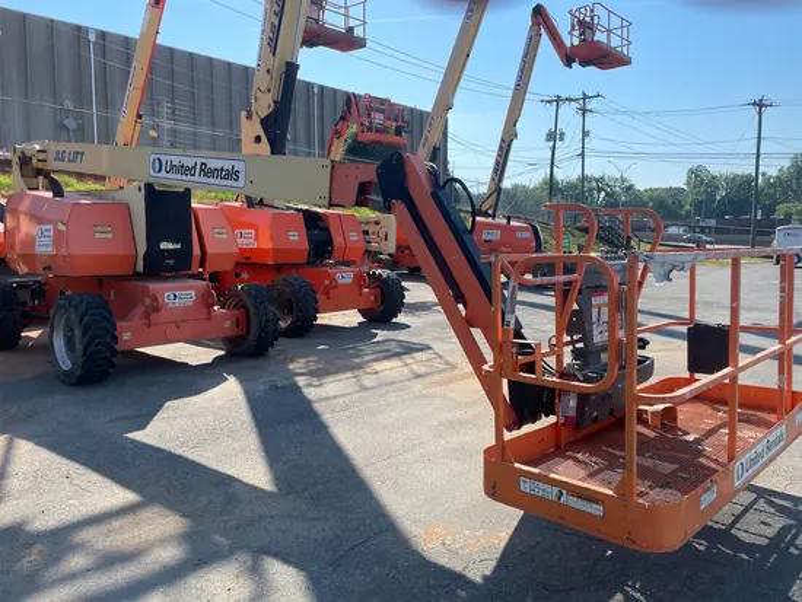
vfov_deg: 53.1
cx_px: 401
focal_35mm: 26
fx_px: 603
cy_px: 301
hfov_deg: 67.3
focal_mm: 4.2
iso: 32
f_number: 1.6
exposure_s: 1/2174
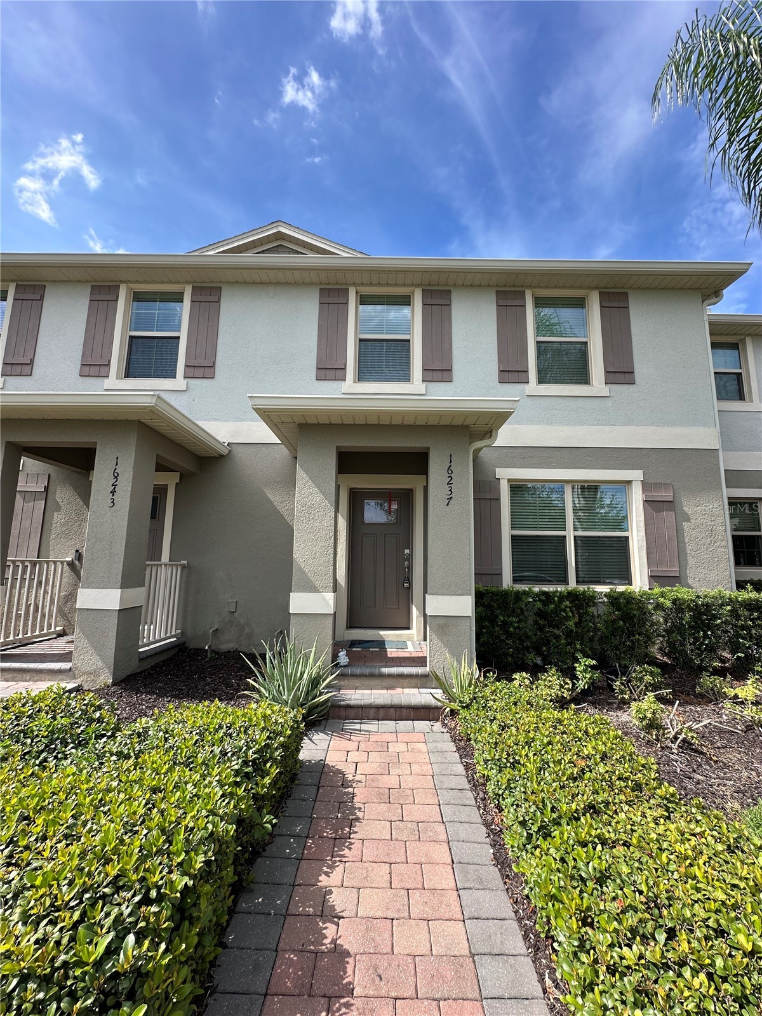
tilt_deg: +9.8
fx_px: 411
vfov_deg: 102.1
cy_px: 508
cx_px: 381
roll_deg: -1.2
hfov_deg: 85.7
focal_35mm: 14
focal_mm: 2.22
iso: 40
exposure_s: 1/711
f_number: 2.2
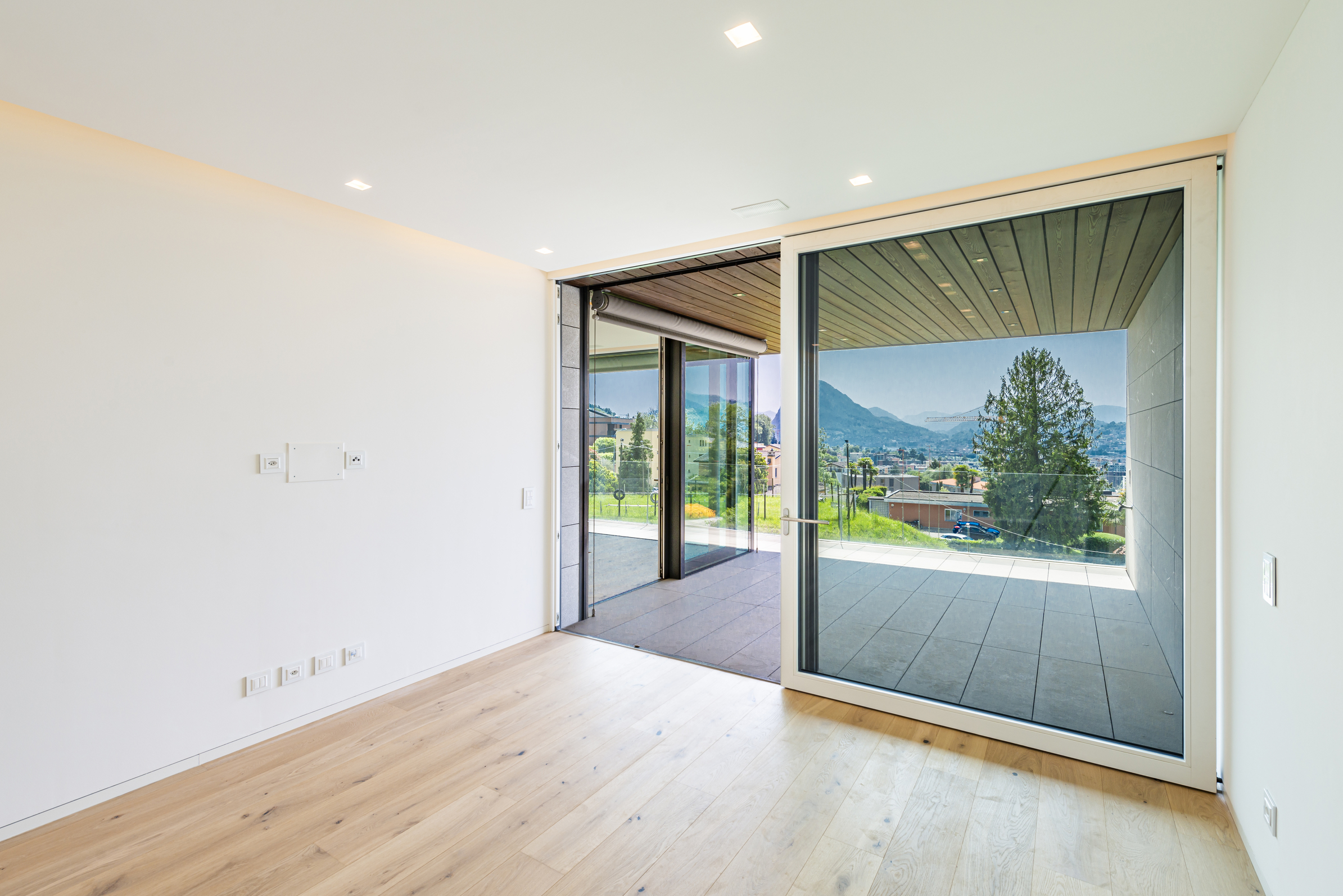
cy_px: 433
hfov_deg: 100.2
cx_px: 715
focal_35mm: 15
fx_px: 560
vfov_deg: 77.3
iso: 100
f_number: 9
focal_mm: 14
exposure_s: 1/8
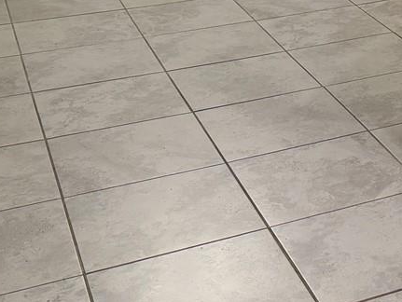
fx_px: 1034
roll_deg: -1.2
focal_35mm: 89
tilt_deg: -5.3
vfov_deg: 14.9
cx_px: 569
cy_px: -208
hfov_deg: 19.6
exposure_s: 1/120
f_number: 1.78
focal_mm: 6.76
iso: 200
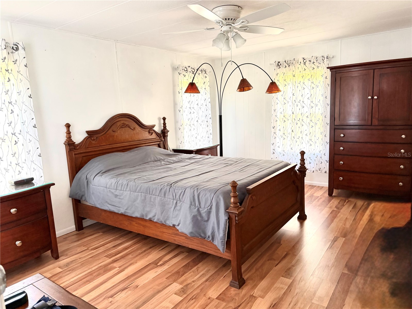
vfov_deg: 56.8
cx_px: 206
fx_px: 286
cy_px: 154
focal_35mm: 24
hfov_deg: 71.6
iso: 250
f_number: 1.78
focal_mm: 6.76
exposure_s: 1/60
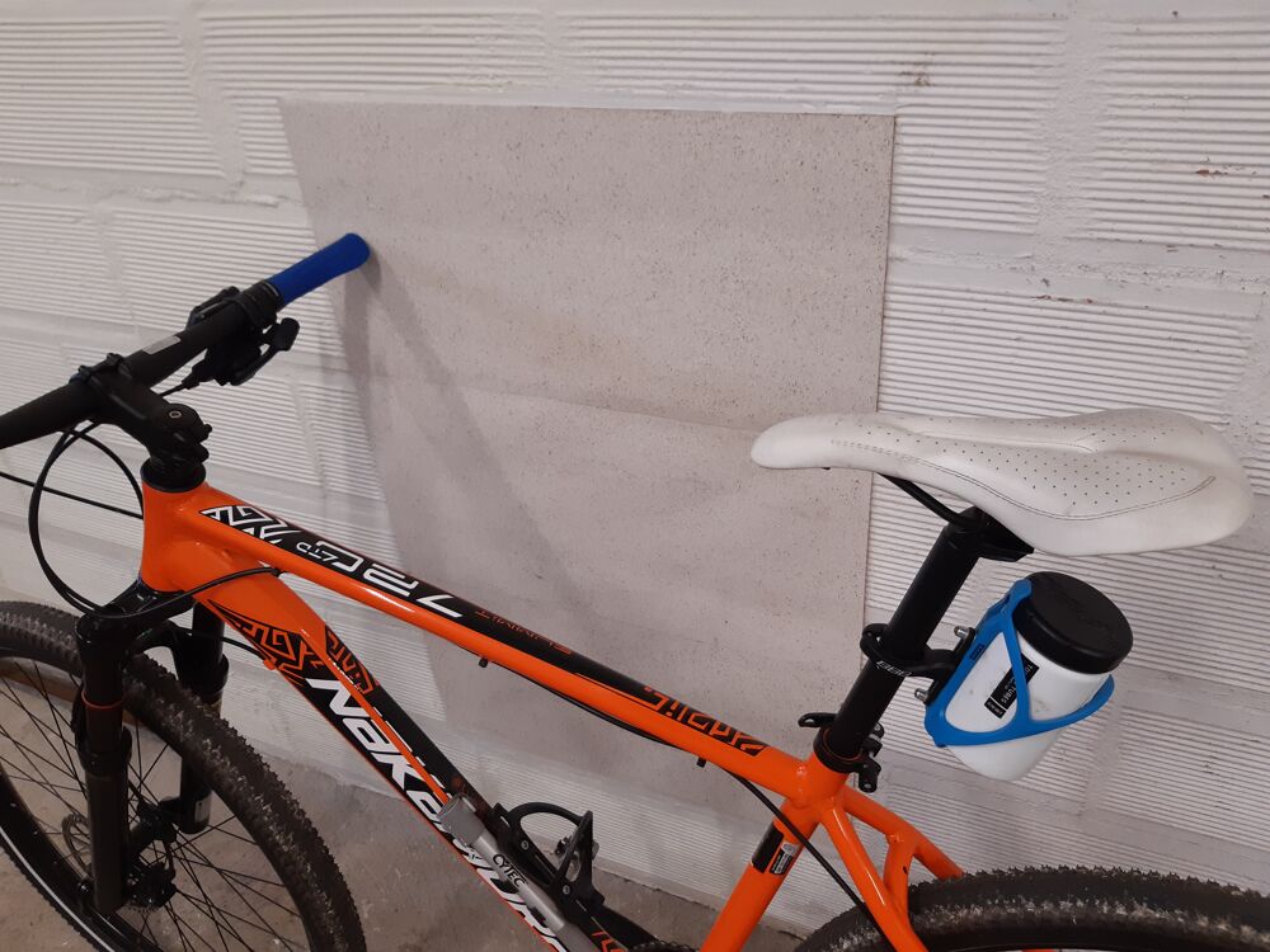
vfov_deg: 53.1
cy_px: 476
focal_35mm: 26
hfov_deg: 67.3
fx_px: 954
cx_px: 635
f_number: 1.7
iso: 125
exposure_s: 1/50
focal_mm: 3.92
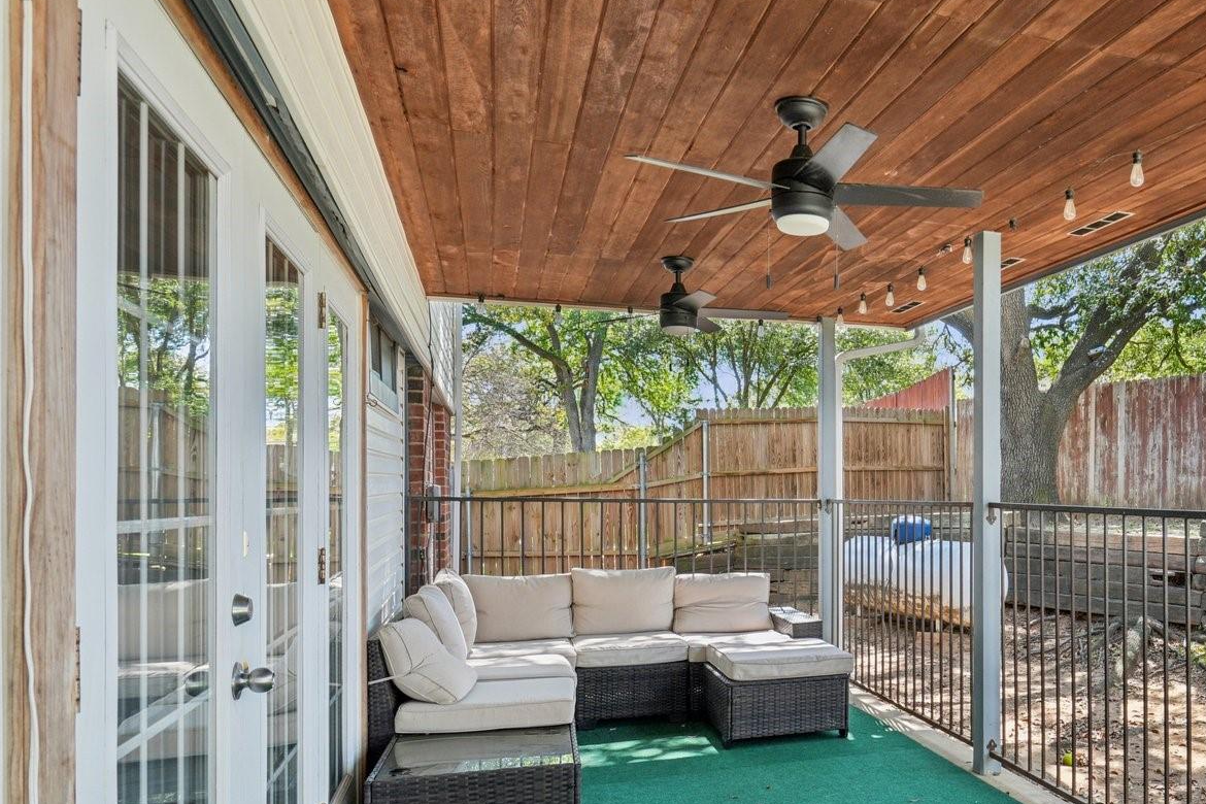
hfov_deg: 61.5
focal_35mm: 28
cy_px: 482
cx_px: 915
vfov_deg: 46.1
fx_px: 938
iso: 160
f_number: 8
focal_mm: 16
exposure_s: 1/30
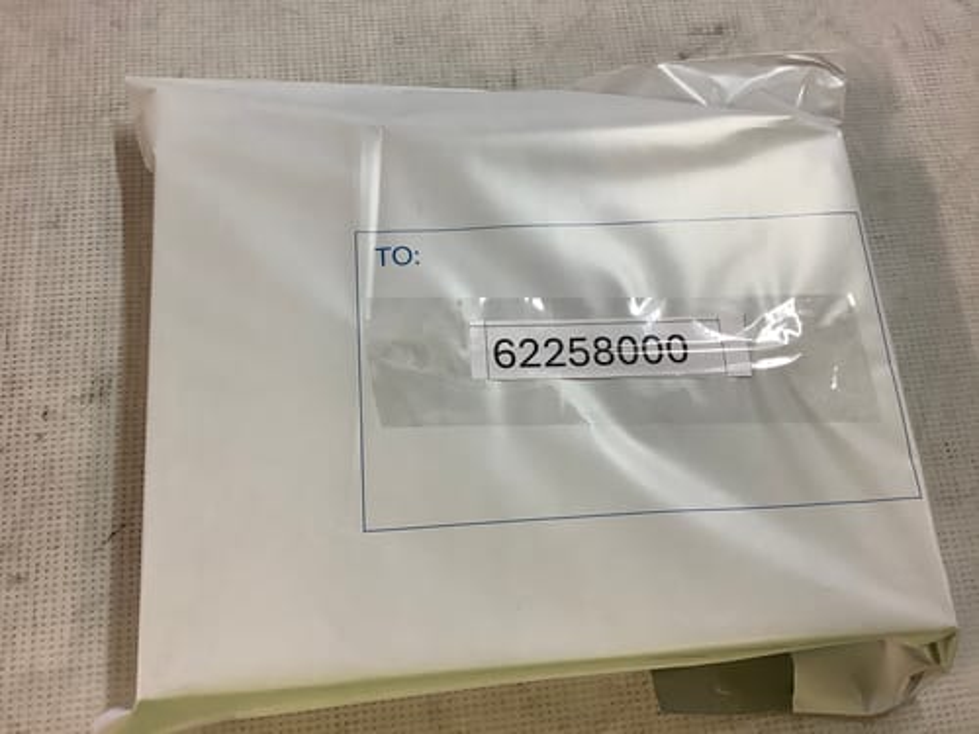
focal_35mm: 31
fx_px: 877
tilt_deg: -70.4
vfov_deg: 45.4
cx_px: 490
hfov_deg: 58.4
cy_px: 367
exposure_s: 1/50
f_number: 2.4
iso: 100
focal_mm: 3.3
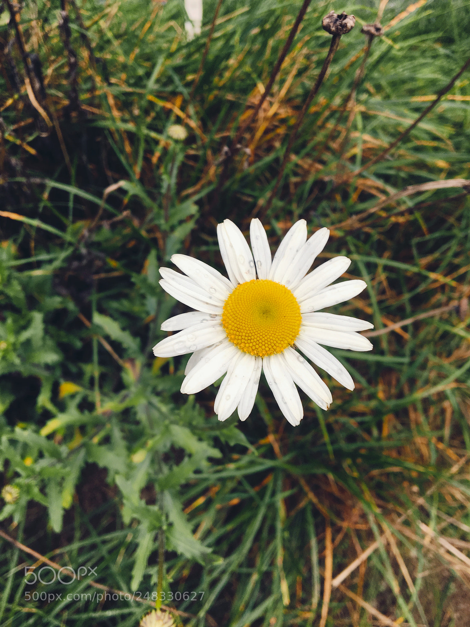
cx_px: 235
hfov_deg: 48.2
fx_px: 525
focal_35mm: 29
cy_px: 314
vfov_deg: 61.7
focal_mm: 4.15
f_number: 2.2
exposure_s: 1/117
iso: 25
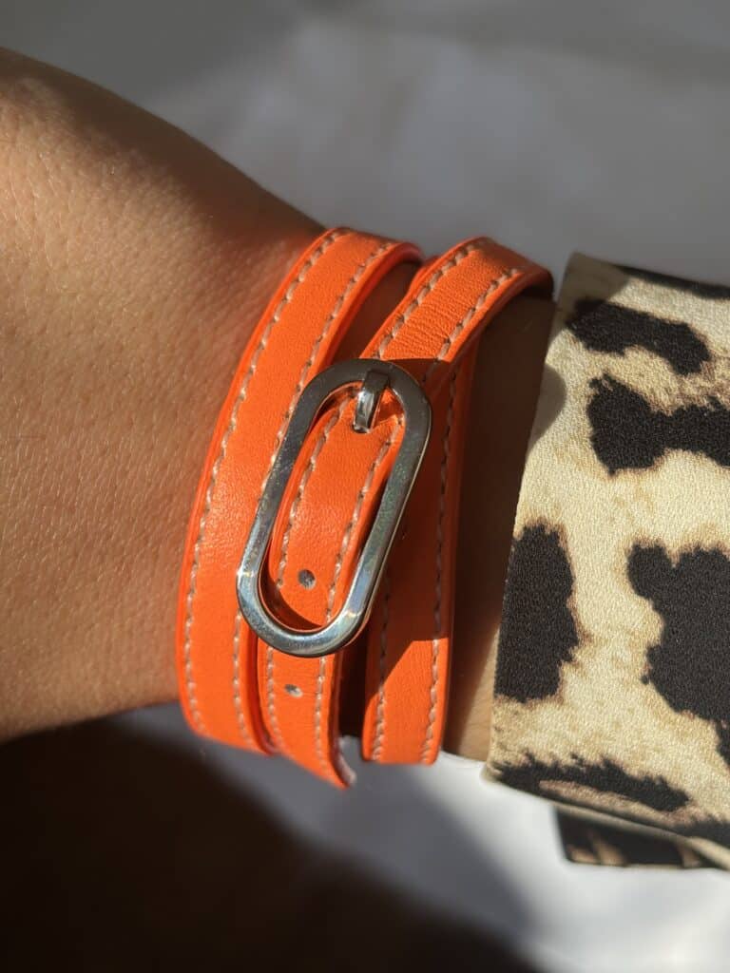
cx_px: 365
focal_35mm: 52
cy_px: 486
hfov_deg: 28.0
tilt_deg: -57.2
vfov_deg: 36.8
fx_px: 1462
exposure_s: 1/1695
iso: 32
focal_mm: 5.96
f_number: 1.6
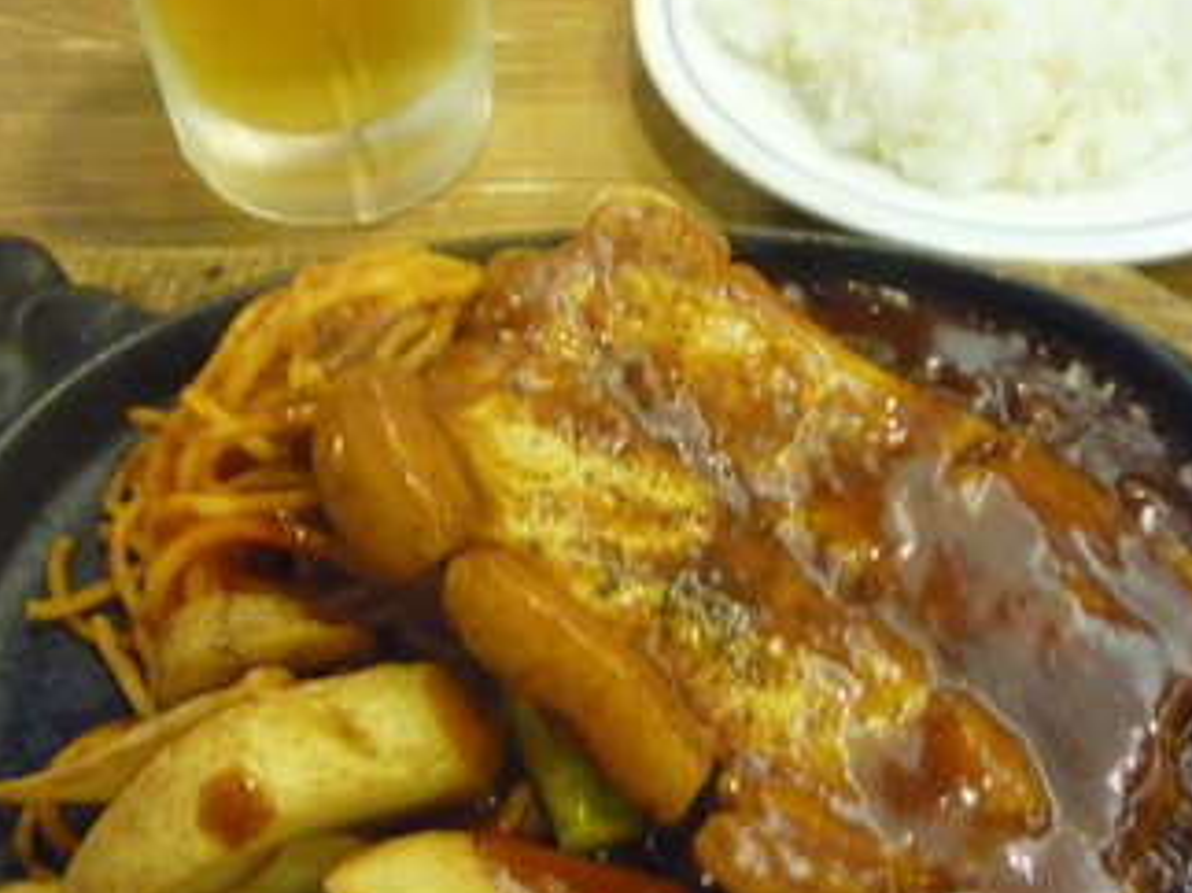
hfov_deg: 47.9
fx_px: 1342
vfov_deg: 36.6
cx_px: 620
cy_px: 552
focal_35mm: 39
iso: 800
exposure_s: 1/20
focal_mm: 5.2
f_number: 3.3
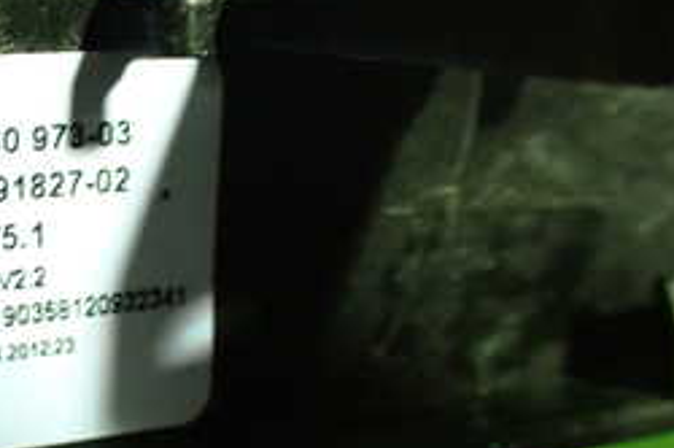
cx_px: -40
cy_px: 294
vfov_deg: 18.1
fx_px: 1402
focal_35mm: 75
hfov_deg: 25.3
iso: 800
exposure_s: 1/80
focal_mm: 5.4
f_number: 2.3
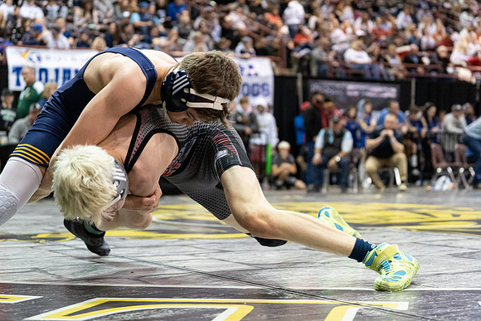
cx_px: 240
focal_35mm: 72
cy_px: 160
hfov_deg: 28.1
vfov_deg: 18.9
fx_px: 962
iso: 10000
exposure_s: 1/500
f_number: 4
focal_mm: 72
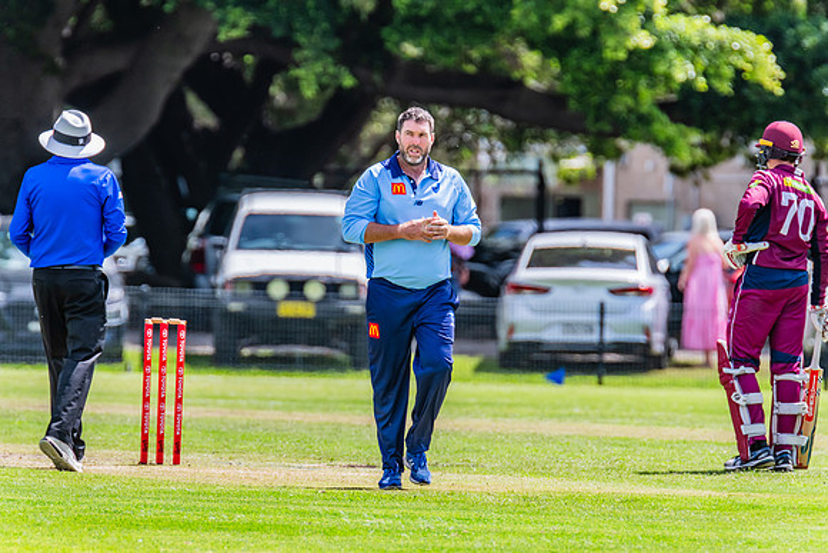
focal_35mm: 608
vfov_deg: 2.3
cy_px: 276
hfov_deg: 3.4
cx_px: 414
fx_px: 13997
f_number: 9
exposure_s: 1/1250
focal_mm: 600
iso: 800
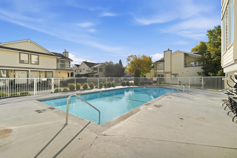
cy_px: 79
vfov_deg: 73.7
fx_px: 105
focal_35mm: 16
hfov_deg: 96.7
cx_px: 118
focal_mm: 16
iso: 3200
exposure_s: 1/750
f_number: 5.6
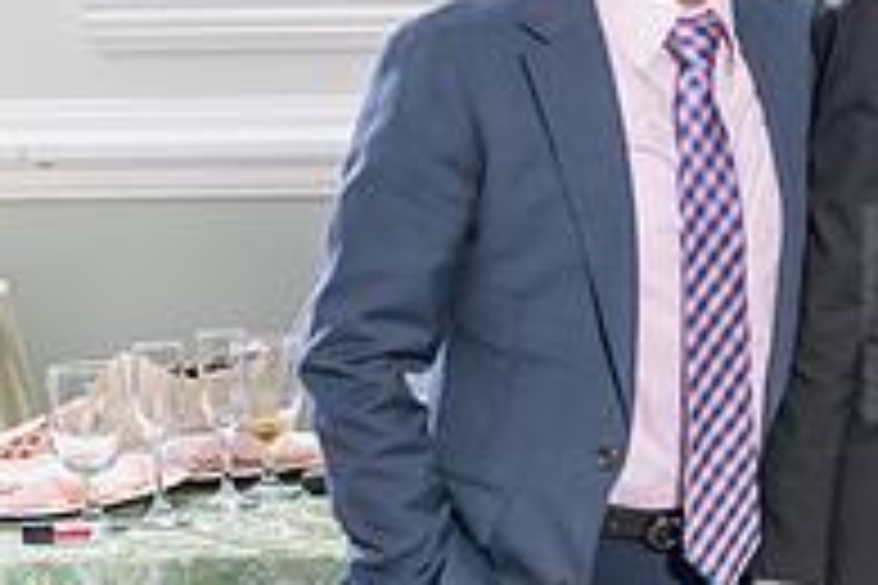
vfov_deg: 8.6
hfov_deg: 12.2
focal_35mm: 159
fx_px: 3878
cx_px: 1356
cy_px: 339
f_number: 3.5
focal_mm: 48
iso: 400
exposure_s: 1/160
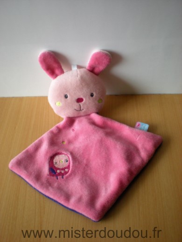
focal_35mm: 38
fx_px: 266
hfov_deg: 37.7
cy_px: 121
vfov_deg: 49.0
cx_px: 91
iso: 200
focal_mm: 6.3
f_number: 3.1
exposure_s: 1/25
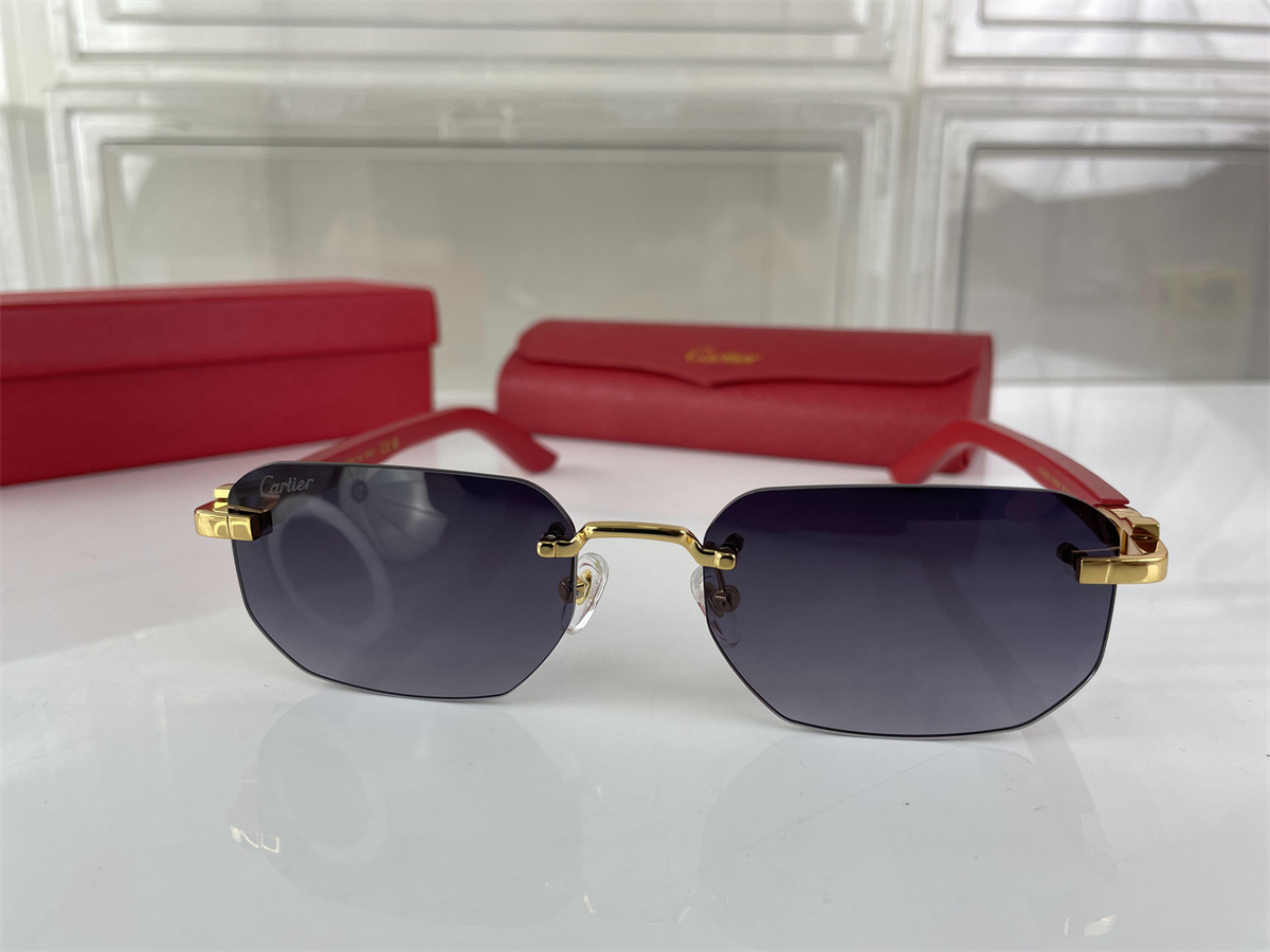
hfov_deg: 67.3
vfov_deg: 53.1
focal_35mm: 26
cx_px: 635
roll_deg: +0.1
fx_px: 954
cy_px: 476
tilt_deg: -14.3
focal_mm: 4.2
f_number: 1.6
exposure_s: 1/205
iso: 32
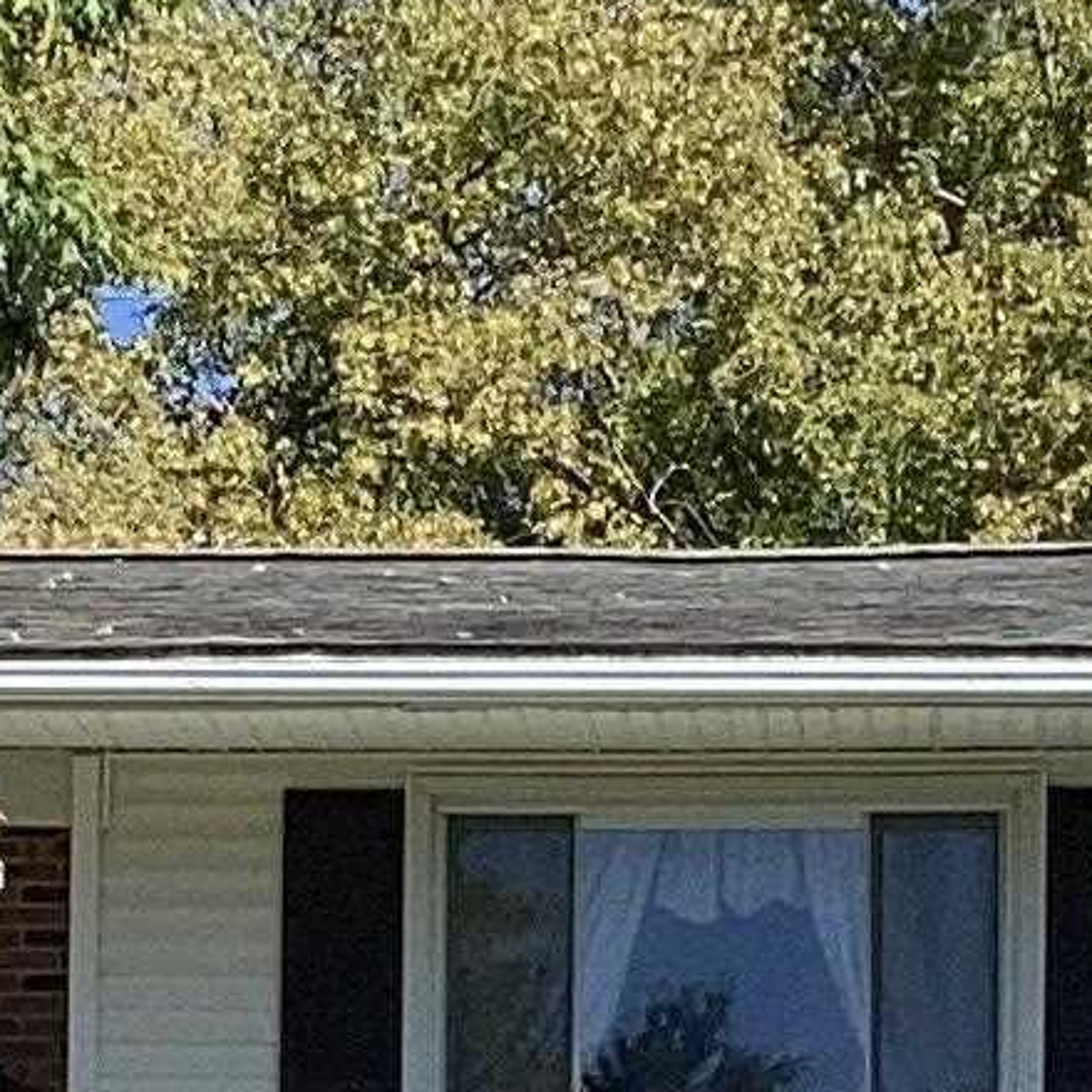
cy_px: 1904
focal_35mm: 142
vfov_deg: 11.5
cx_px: -496
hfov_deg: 11.8
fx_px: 5068
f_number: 2.4
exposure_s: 1/905
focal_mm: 3.3
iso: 25
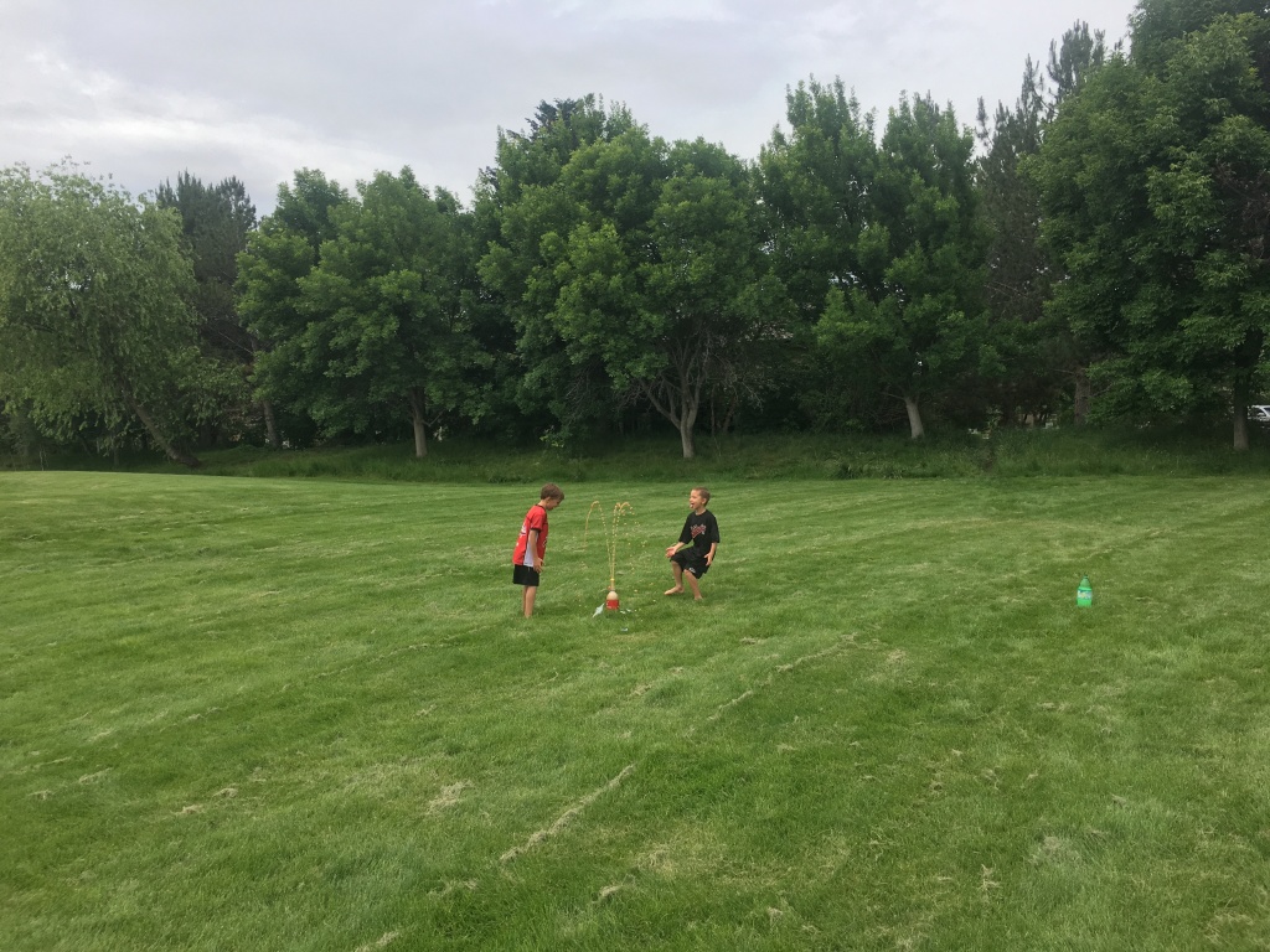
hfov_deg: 61.7
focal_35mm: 29
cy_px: 476
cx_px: 635
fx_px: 1064
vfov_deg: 48.2
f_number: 2.2
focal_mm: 4.15
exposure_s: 1/874
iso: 25
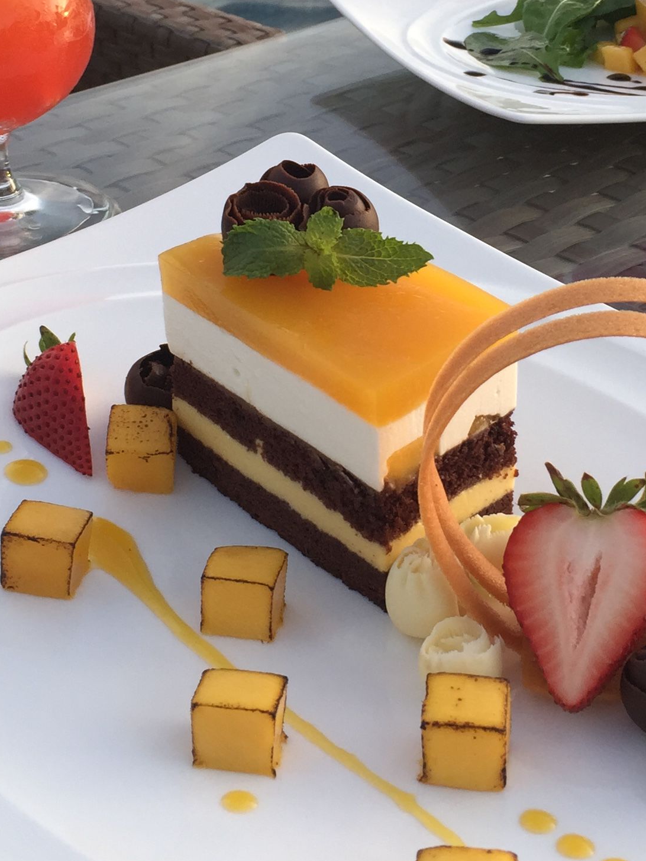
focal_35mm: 65
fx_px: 1617
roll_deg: +0.7
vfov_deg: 29.2
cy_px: 179
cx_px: 368
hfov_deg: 22.6
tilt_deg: -23.8
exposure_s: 1/120
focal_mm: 4.15
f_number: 2.2
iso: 40
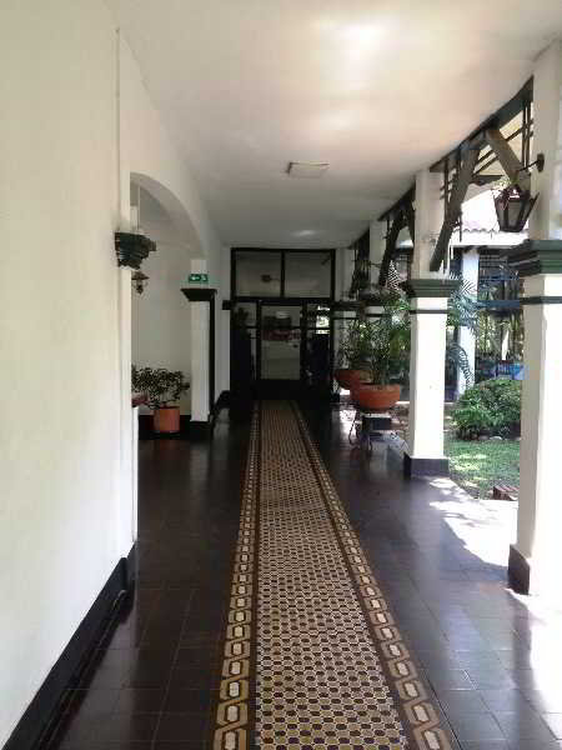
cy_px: 375
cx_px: 281
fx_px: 758
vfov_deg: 52.6
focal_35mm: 35
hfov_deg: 40.7
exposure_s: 1/60
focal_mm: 4.28
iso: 64
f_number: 2.4
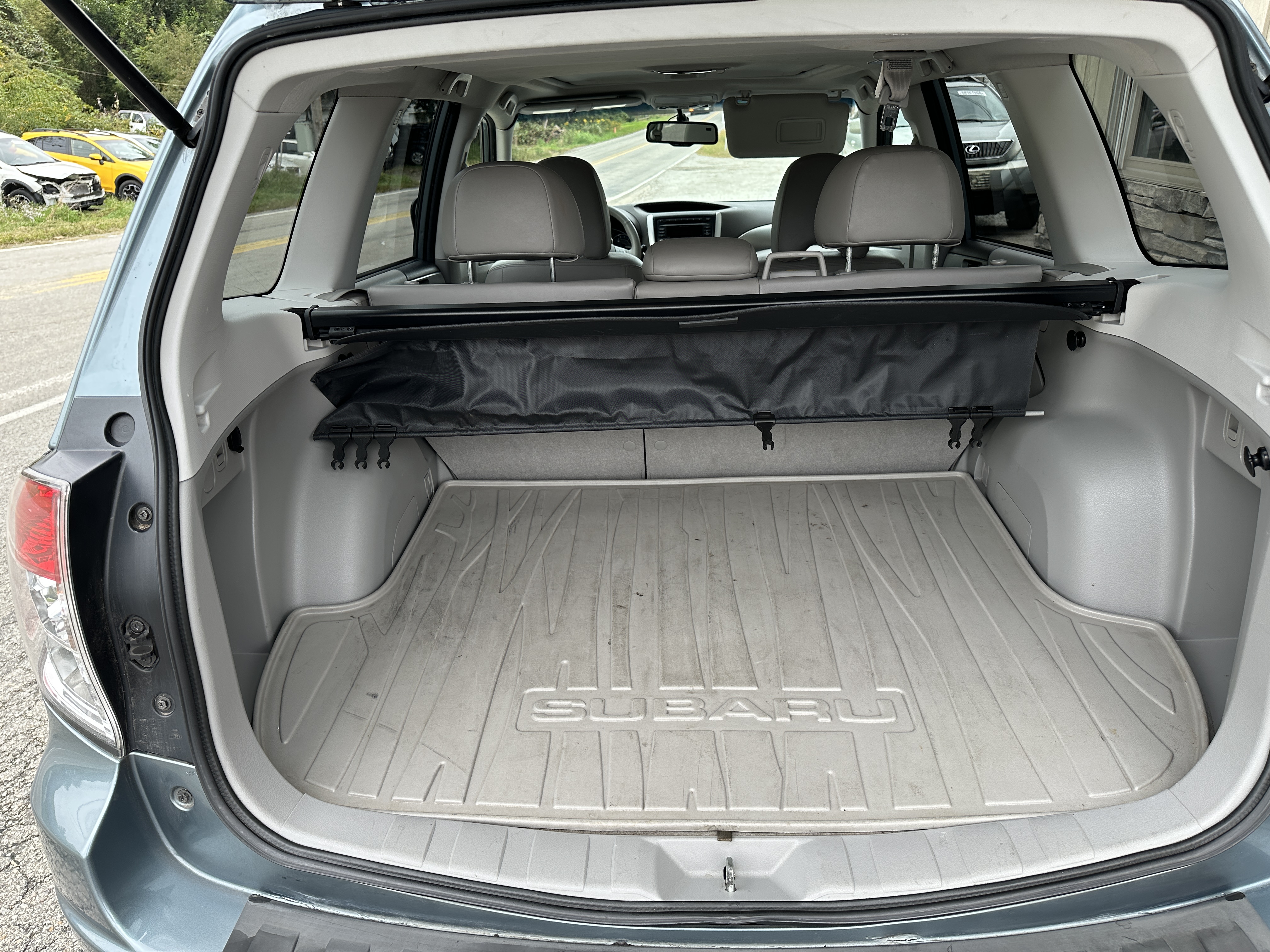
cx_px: 635
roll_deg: +1.7
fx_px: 881
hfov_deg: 71.6
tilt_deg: -23.7
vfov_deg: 56.8
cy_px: 476
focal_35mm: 24
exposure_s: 1/484
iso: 80
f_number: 1.78
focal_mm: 6.86
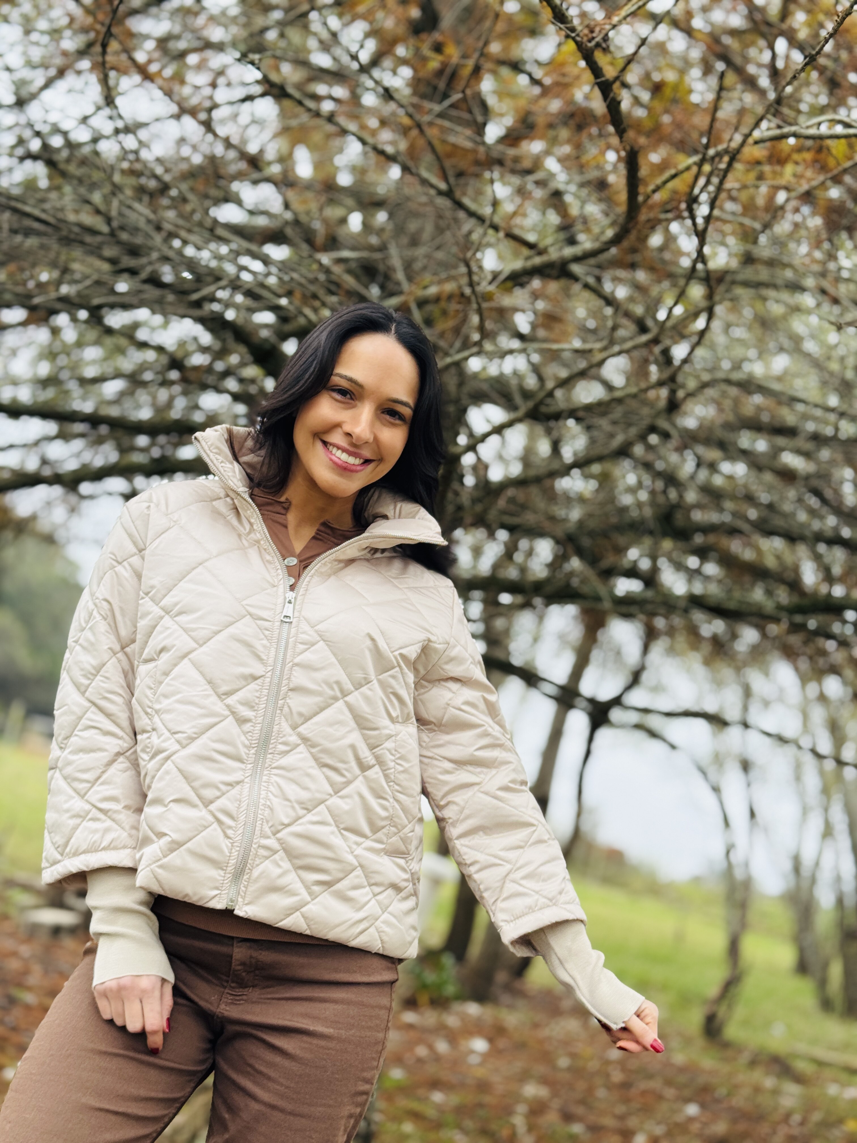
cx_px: 428
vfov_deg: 39.7
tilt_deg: +12.7
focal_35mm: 48
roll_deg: -11.4
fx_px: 1584
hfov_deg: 30.3
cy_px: 572
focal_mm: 6.76
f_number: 1.78
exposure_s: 1/402
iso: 64
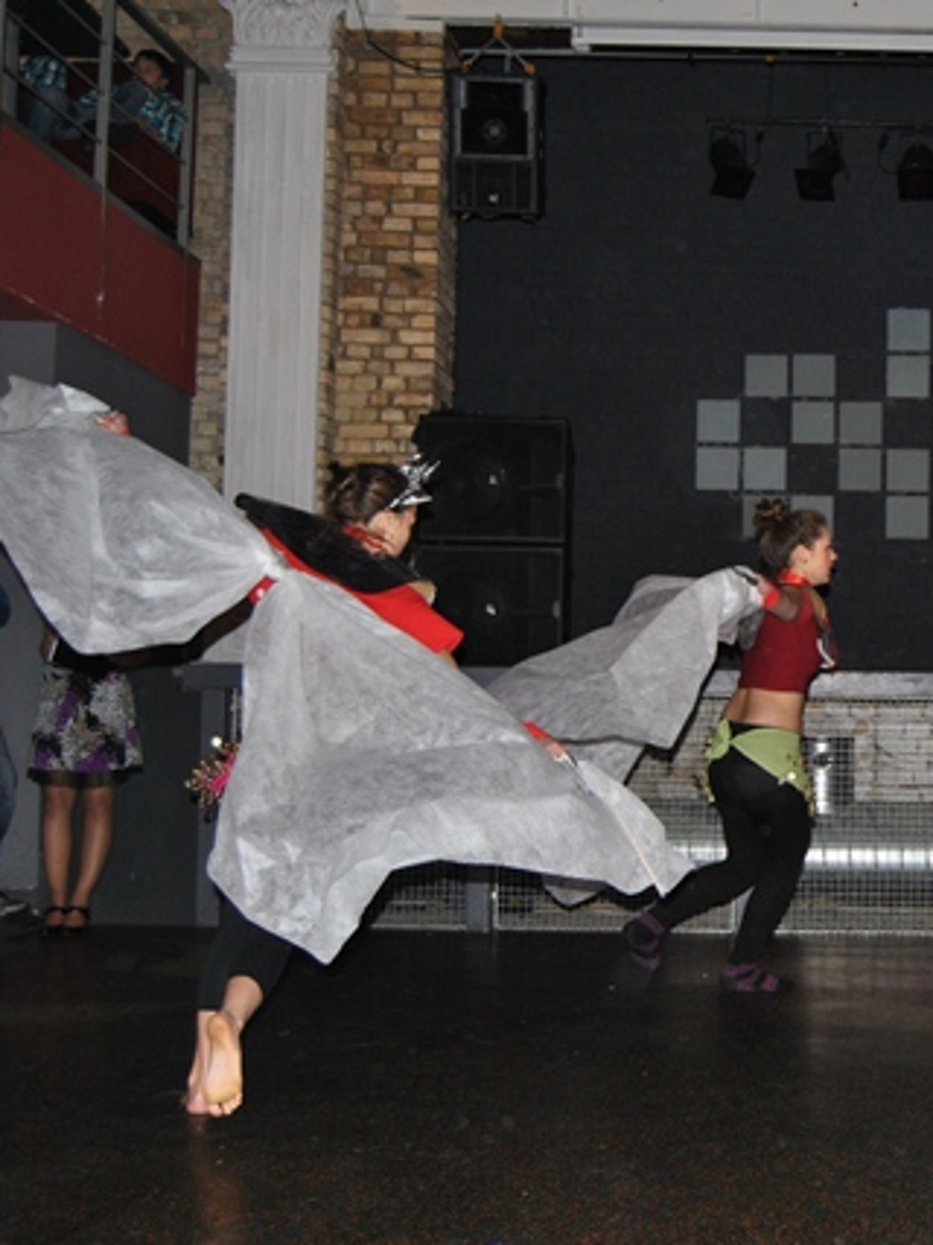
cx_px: 889
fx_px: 1870
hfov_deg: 26.8
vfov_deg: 36.8
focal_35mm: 52
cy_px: 624
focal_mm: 24
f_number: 3.8
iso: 200
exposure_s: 1/60
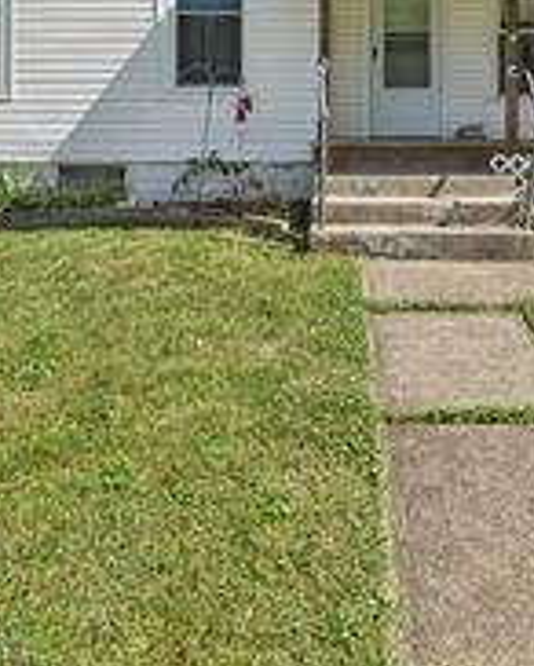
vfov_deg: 46.8
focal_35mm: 36
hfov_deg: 40.8
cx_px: 344
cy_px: 108
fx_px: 710
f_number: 8
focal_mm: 14
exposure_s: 1/320
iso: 200
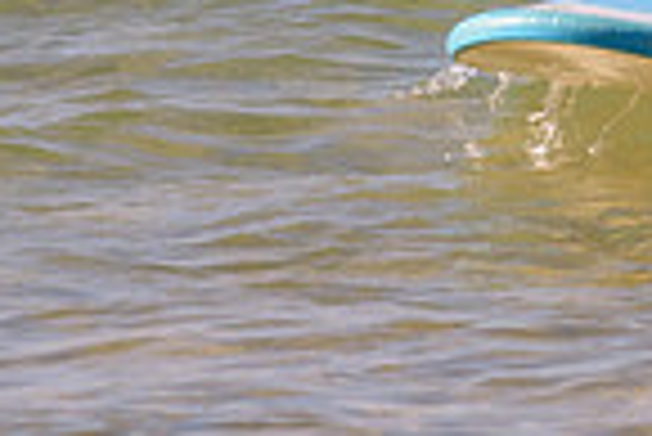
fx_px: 34608
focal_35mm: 1909
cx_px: 956
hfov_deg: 1.1
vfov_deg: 0.7
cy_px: -559
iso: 280
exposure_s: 1/2000
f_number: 5.6
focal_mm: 390
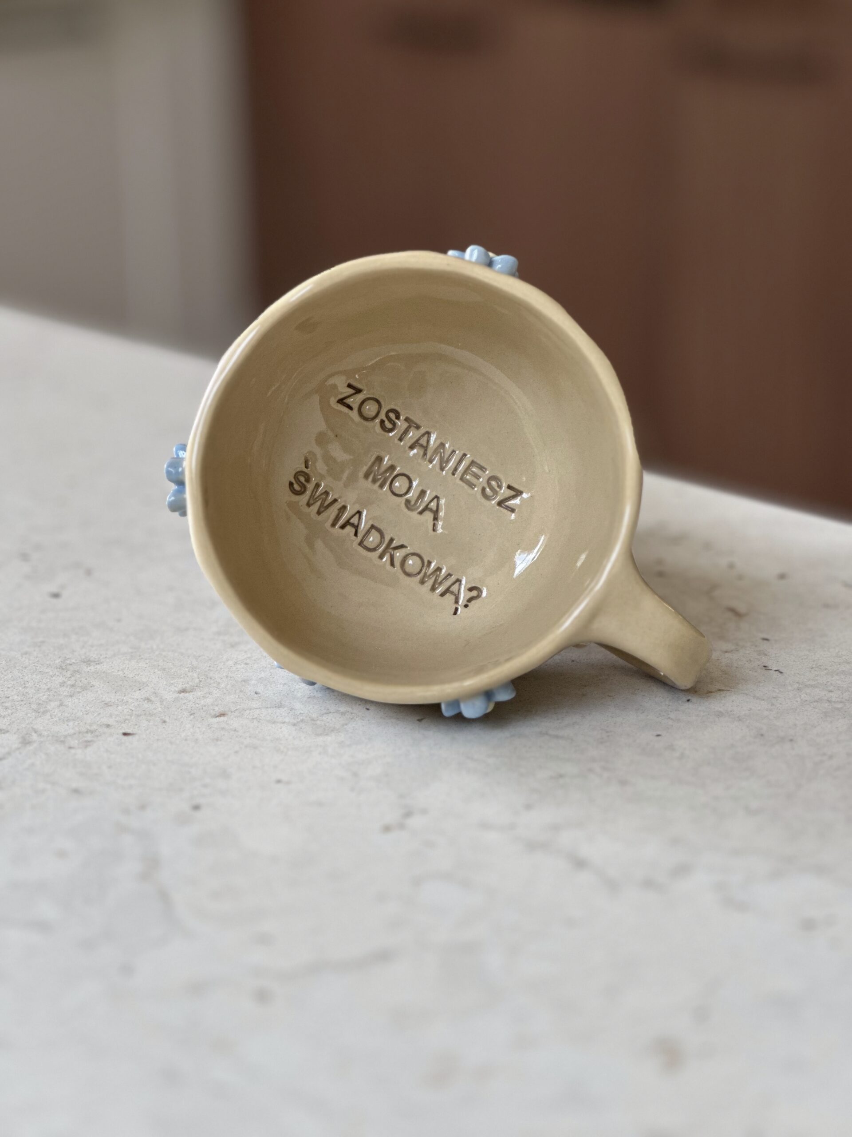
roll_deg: +0.1
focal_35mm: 77
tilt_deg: -18.0
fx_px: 2527
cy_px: 568
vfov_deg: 25.3
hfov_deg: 19.1
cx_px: 426
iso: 125
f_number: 2.8
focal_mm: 9
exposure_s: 1/121
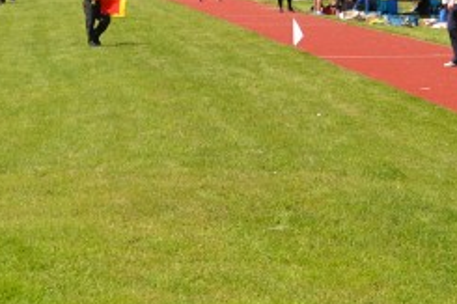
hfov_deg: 17.8
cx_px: 48
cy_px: -114
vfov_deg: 11.7
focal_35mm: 113
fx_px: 1433
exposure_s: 1/1600
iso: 400
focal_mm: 18
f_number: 6.3
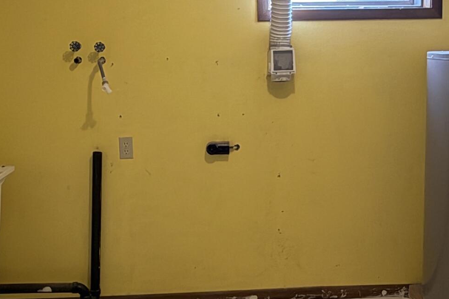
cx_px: 233
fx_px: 561
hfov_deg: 43.6
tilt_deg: -4.7
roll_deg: +0.7
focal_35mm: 45
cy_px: 105
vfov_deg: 29.7
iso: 500
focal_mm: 2.22
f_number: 2.2
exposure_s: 1/60
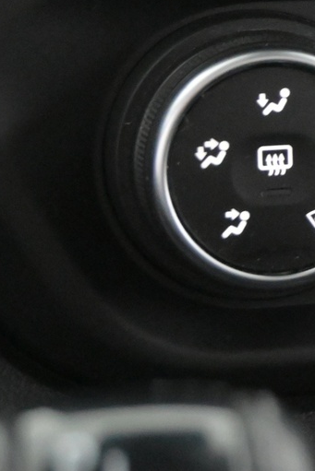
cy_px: 108
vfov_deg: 15.6
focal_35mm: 131
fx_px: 1715
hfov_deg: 9.8
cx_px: 622
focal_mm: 27.5
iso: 7200
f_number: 4.5
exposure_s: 1/40
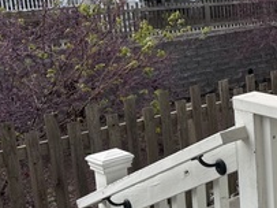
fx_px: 632
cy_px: 81
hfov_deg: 21.7
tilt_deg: -12.0
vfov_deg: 18.6
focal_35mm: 79
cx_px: 384
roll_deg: +2.7
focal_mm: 6.76
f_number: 1.78
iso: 80
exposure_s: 1/1059
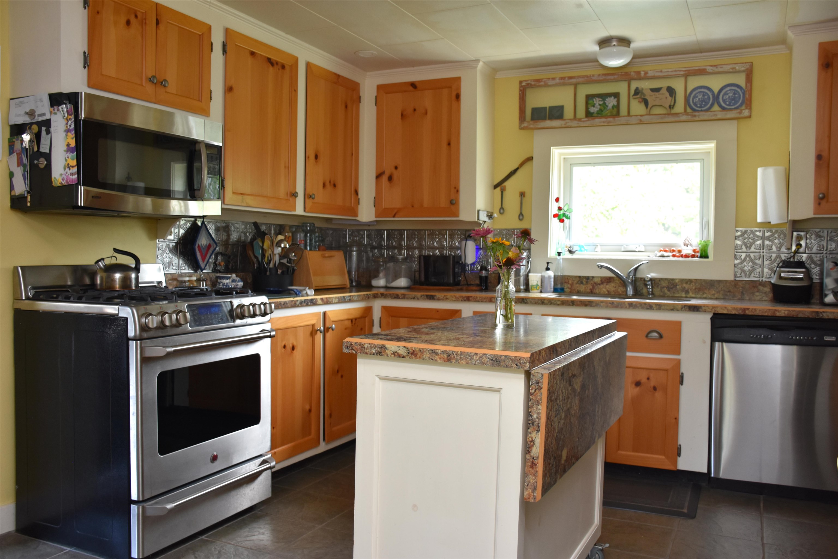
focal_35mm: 30
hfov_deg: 61.9
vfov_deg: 43.6
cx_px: 419
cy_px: 280
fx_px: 698
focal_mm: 20
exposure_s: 1/60
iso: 500
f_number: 4
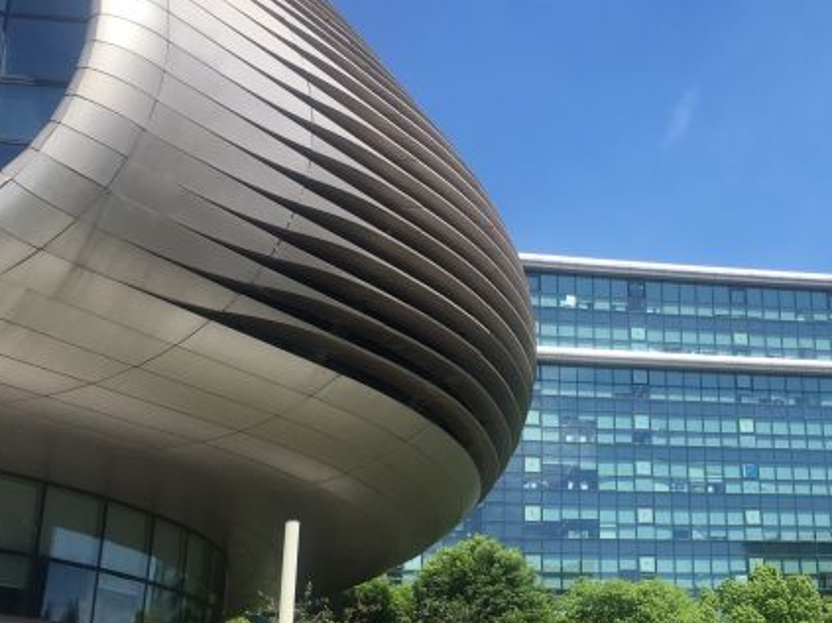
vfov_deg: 30.0
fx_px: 1153
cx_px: 659
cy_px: 414
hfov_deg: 38.3
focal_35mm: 48
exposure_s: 1/1012
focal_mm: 4.15
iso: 25
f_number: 2.2
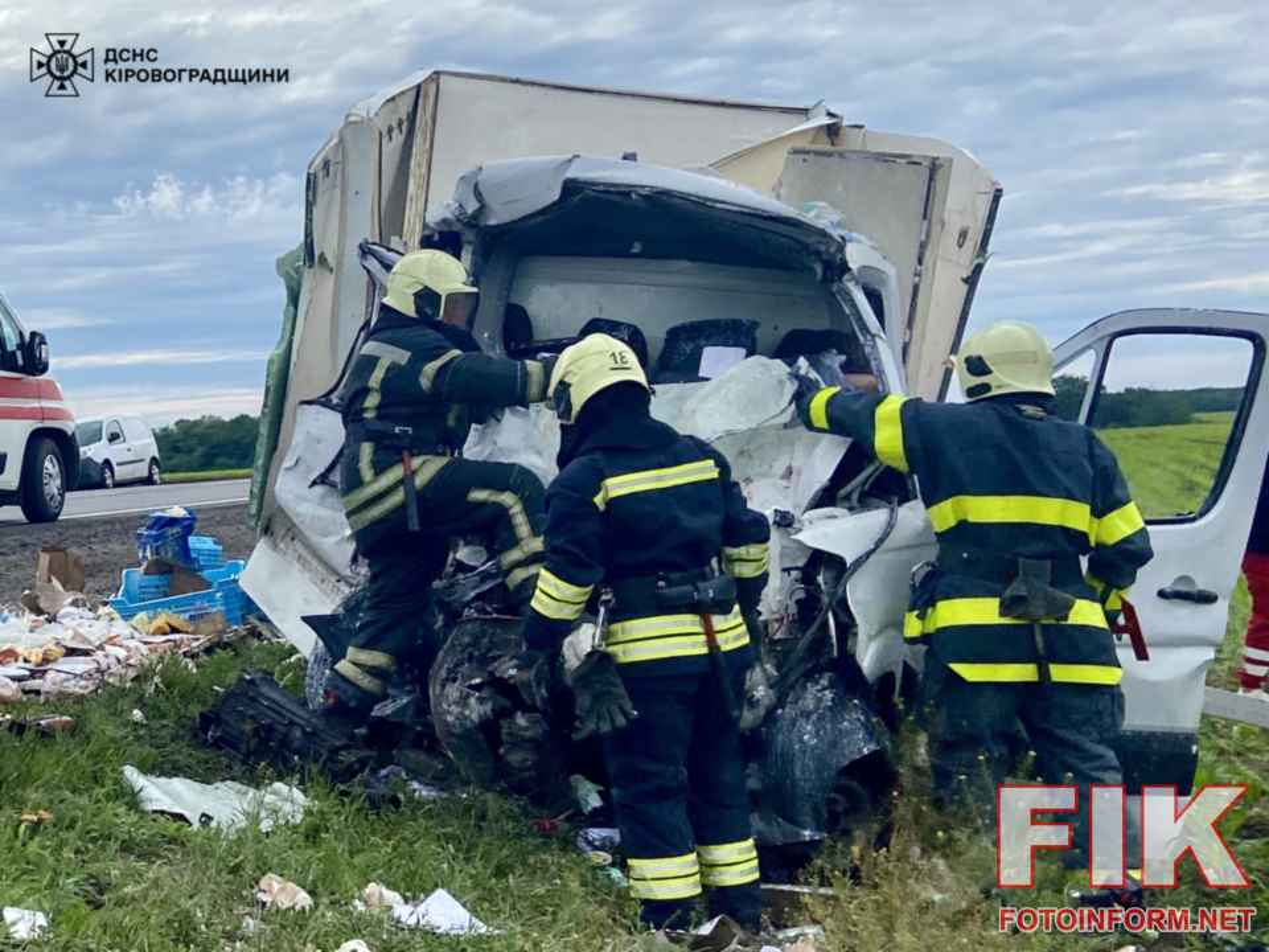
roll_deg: +0.9
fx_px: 953
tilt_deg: +2.1
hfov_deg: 67.3
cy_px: 476
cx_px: 634
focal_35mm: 26
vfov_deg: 53.1
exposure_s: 1/5025
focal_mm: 4.25
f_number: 1.8
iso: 32
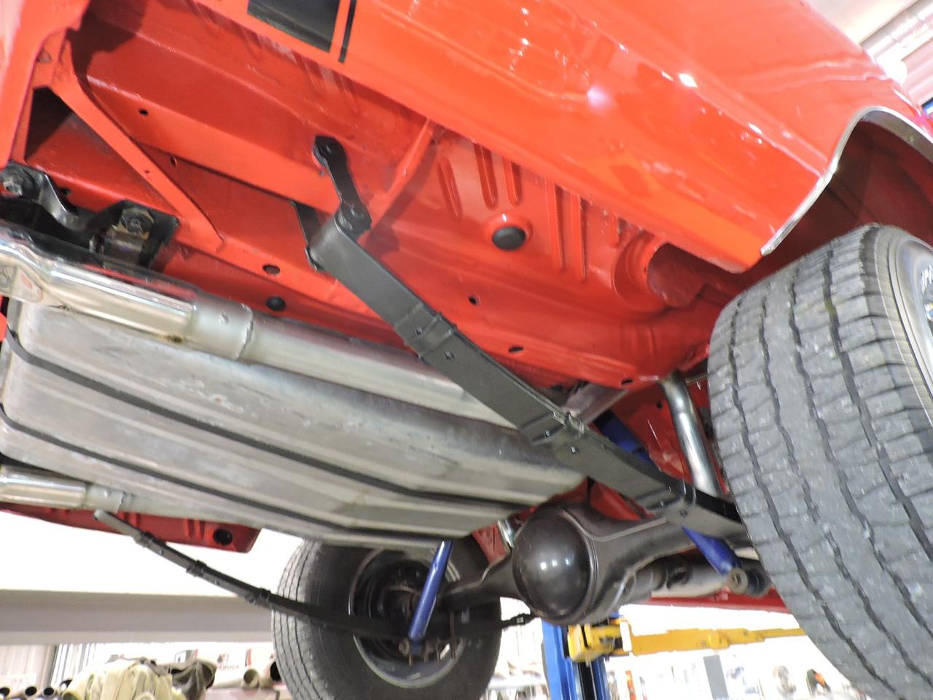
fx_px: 647
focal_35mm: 24
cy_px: 350
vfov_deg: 56.8
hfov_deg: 71.6
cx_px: 466
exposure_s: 1/10
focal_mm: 4.3
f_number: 3
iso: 400
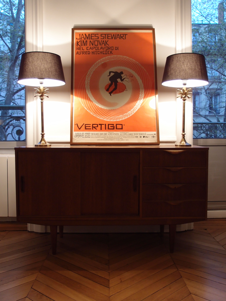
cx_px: 113
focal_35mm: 32
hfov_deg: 44.2
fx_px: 279
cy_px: 150
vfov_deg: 56.8
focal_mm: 6.87
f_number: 1.9
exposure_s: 1/25
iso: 200
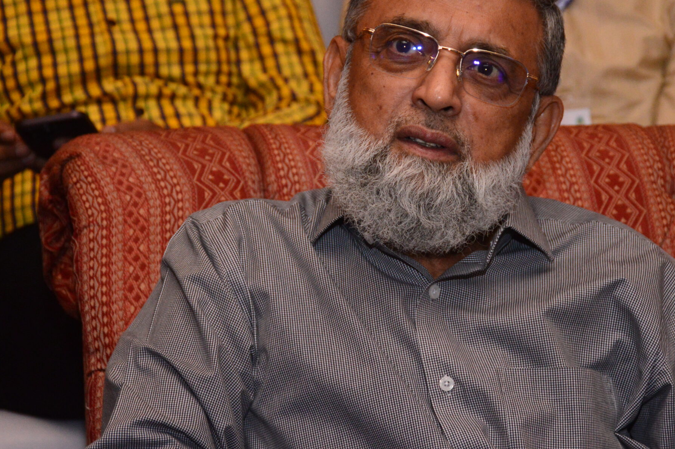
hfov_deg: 12.7
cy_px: 146
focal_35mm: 162
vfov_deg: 8.5
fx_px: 3029
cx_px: 399
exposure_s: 1/200
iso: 1600
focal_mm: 75
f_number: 5
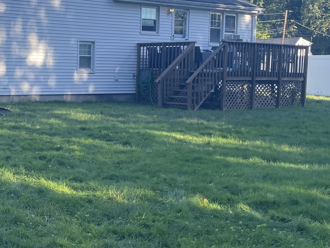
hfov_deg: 27.8
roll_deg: -1.0
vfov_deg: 21.9
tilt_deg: -4.4
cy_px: 128
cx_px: 29
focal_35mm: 67
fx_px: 639
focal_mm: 4.2
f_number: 1.6
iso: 50
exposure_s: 1/725
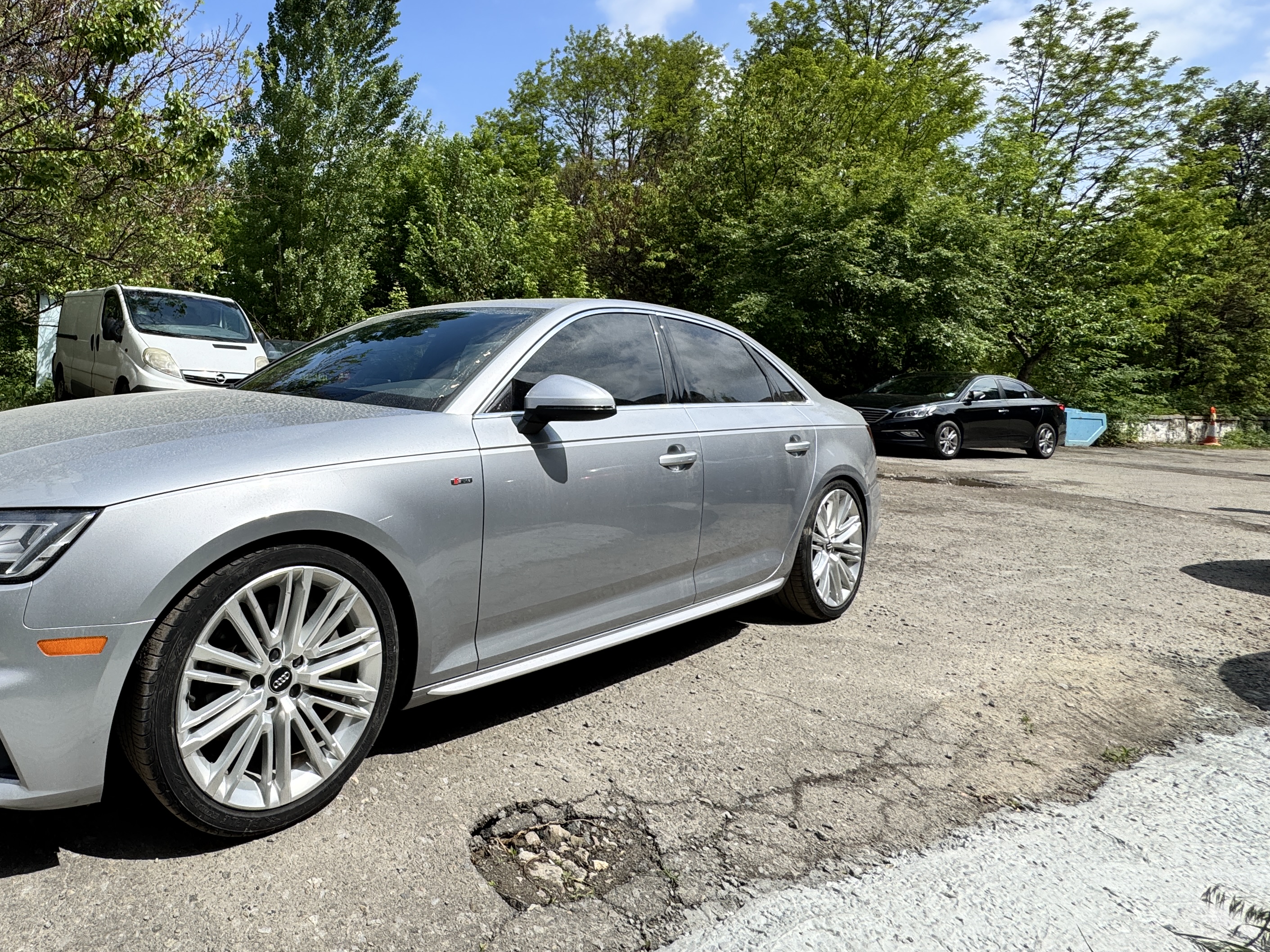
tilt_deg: -0.3
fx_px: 734
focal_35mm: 20
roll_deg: -3.9
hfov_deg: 77.5
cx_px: 367
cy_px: 356
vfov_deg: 65.0
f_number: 2.2
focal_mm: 2.22
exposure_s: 1/2146
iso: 50
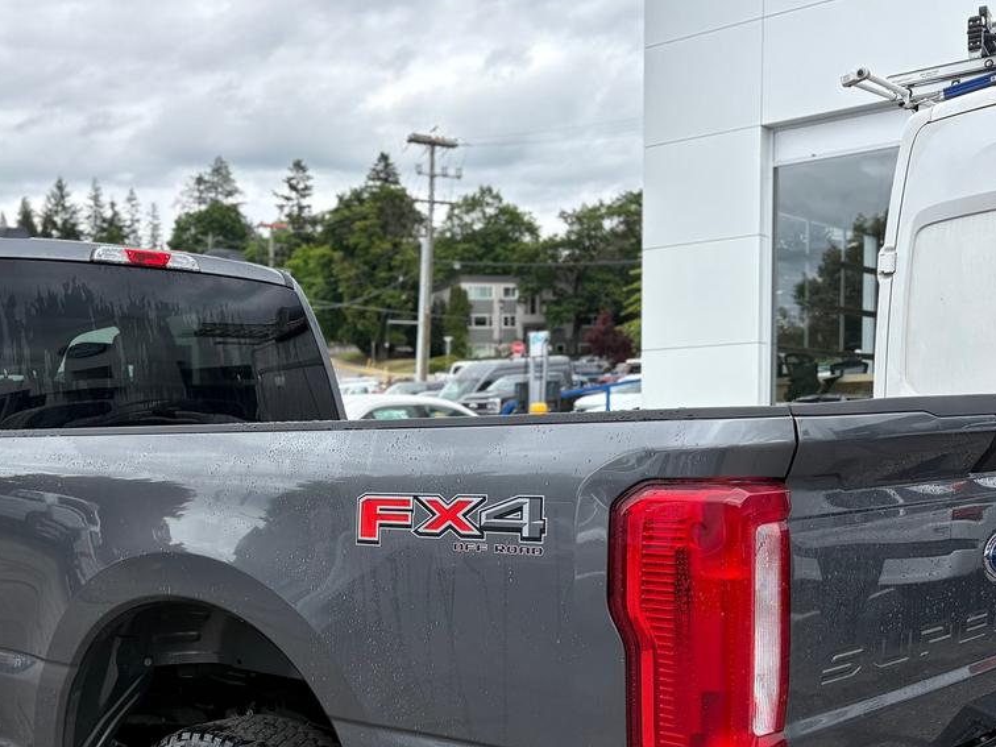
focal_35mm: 44
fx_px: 1266
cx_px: 329
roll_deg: +0.8
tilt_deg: -4.5
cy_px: 538
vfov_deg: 32.4
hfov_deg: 42.4
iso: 64
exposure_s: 1/1451
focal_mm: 5.96
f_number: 1.6
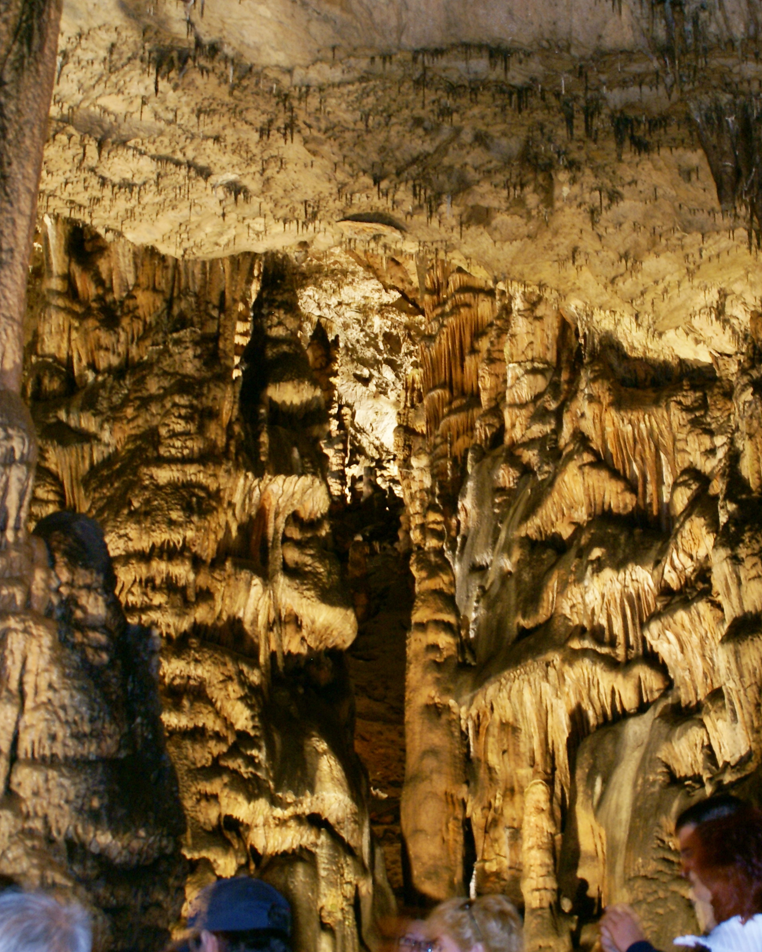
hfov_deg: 25.8
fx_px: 1663
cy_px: 443
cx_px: 458
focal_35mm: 59
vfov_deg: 31.9
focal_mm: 26
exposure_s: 1
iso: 400
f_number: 5.6
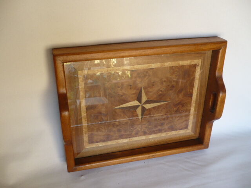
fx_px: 254
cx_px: 126
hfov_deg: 52.6
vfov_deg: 40.7
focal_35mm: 35
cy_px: 94
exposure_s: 1/30
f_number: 2.8
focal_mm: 5.8
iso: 100
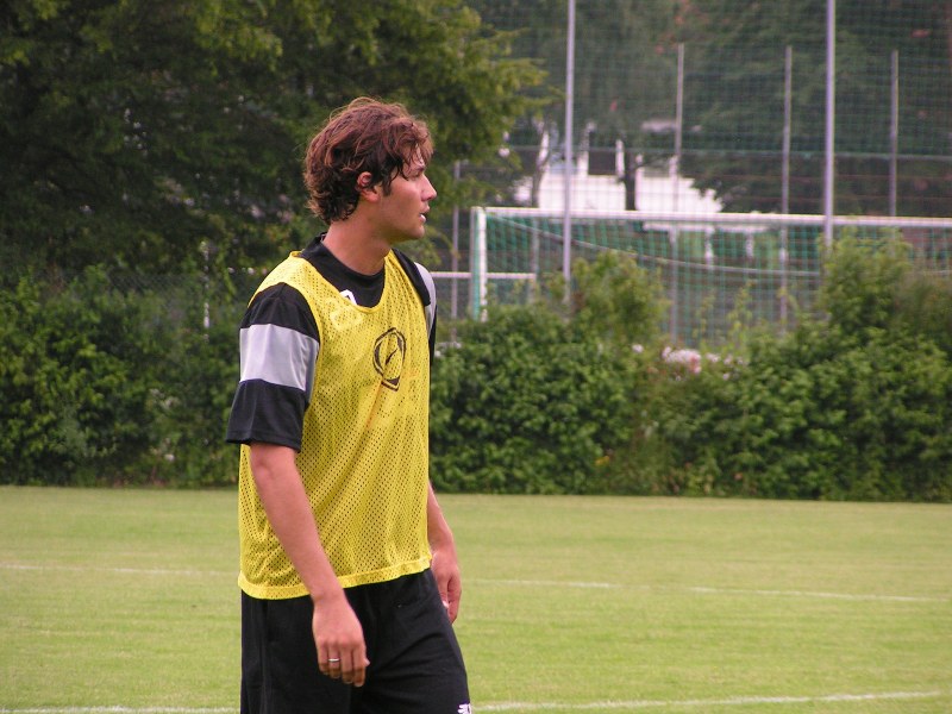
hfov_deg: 6.7
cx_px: 476
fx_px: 8168
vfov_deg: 5.0
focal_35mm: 297
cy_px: 357
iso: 125
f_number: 3.5
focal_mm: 45.4
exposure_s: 1/320
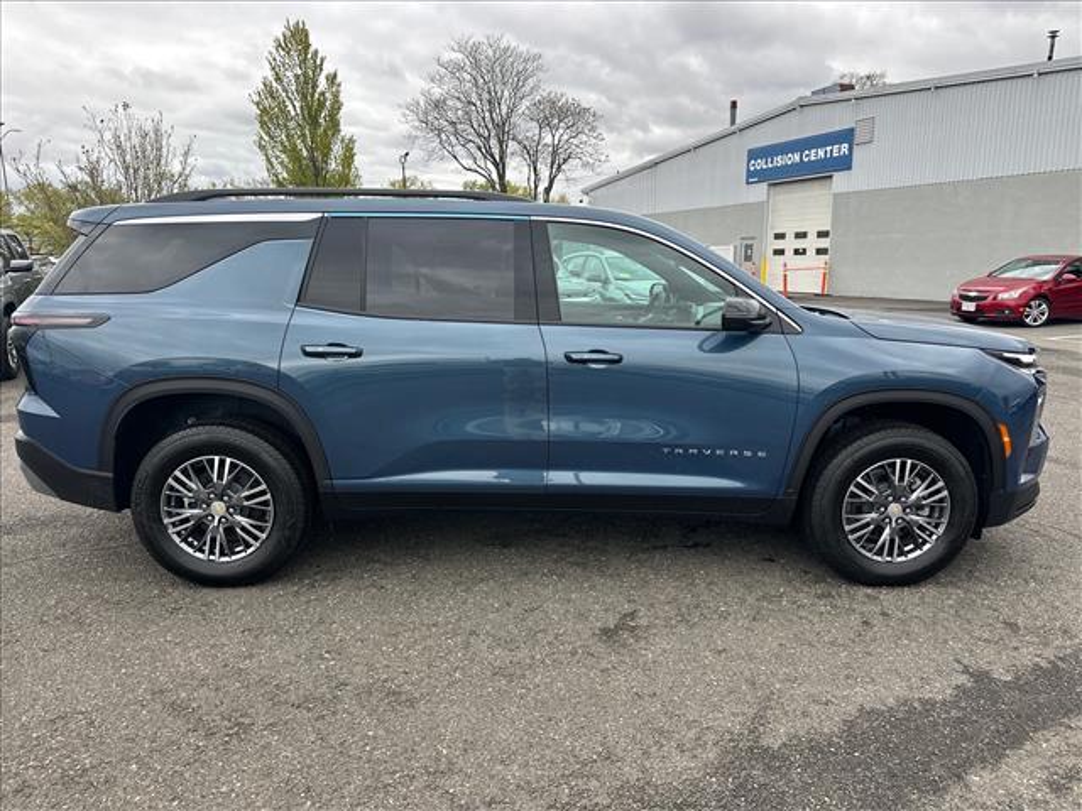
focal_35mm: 24
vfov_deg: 56.8
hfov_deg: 71.6
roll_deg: +0.4
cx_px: 541
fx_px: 750
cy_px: 406
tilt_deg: -10.6
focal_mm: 6.86
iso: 80
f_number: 1.78
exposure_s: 1/611
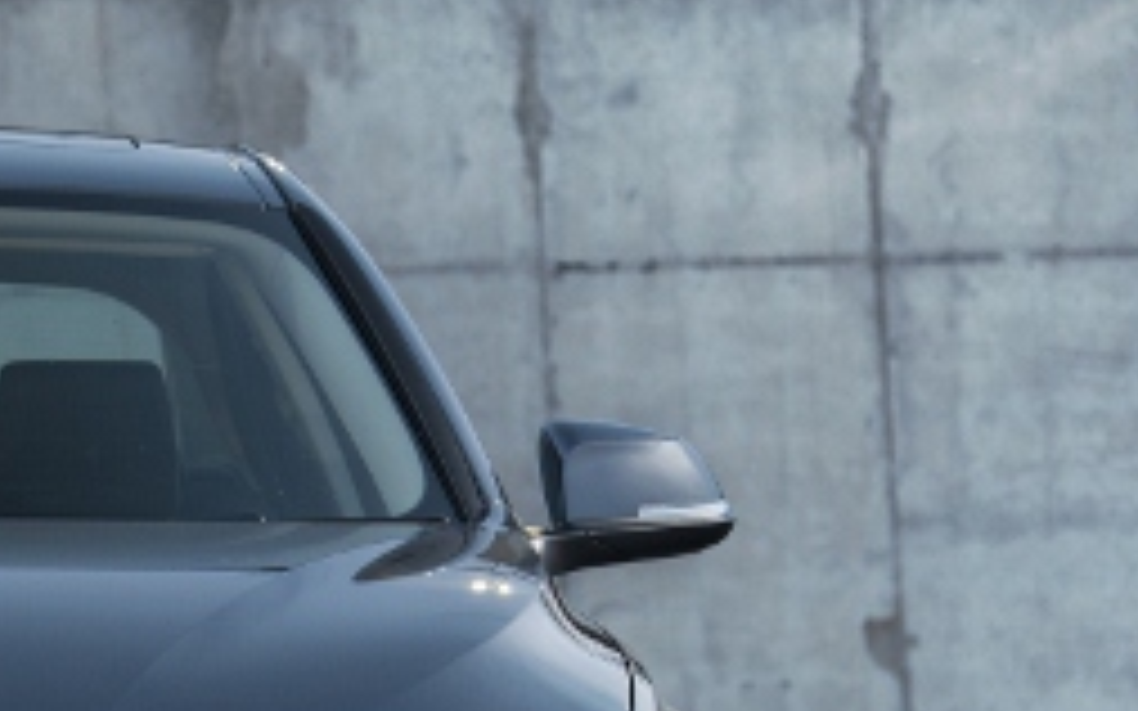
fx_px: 10977
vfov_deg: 3.7
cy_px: 808
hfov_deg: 5.9
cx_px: -216
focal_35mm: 354
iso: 200
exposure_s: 8
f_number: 8
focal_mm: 135
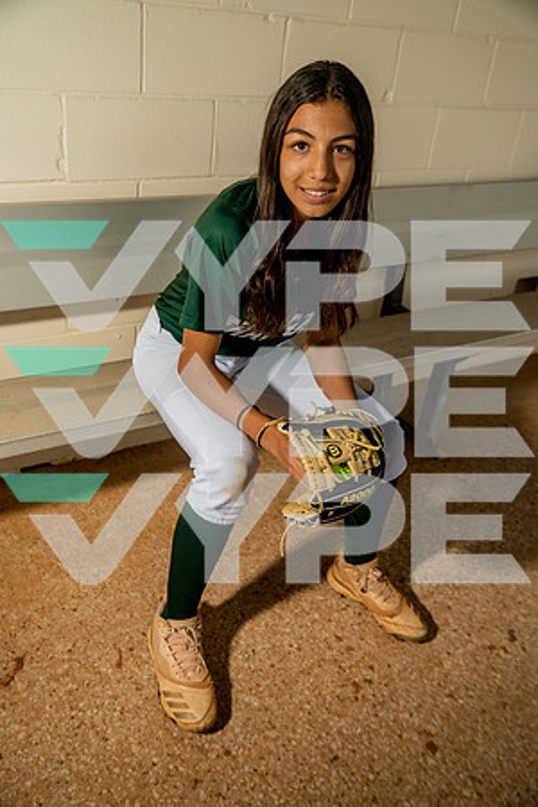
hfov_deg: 41.1
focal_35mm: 32
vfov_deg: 58.7
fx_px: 717
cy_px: 404
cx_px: 269
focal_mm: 32
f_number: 4.5
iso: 250
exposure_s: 1/250
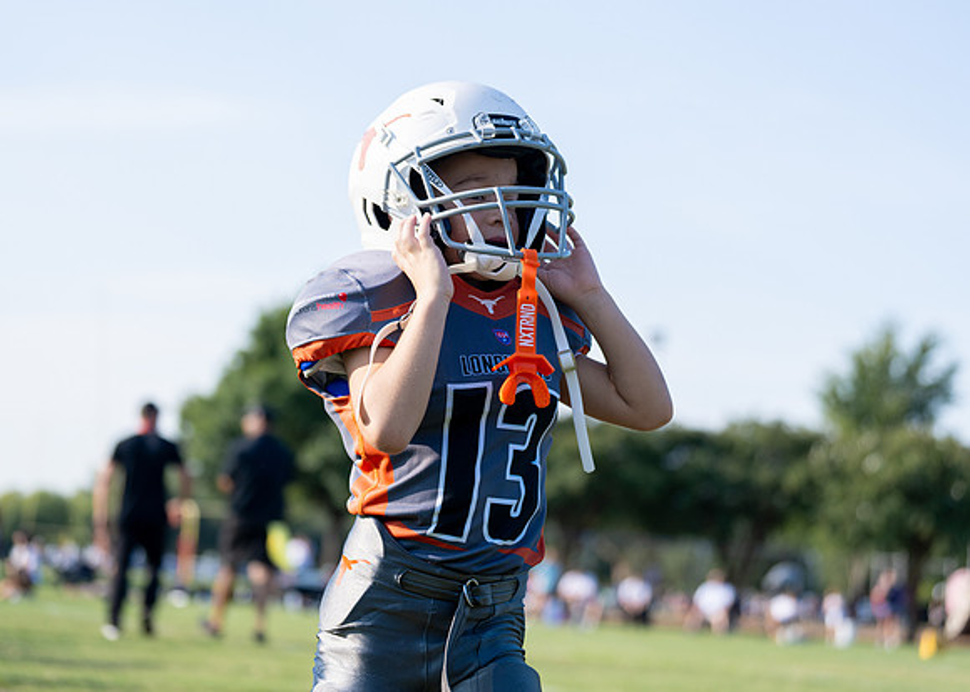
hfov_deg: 22.6
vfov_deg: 16.2
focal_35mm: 88
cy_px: 288
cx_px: 472
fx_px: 2432
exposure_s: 1/2000
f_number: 2.8
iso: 250
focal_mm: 70
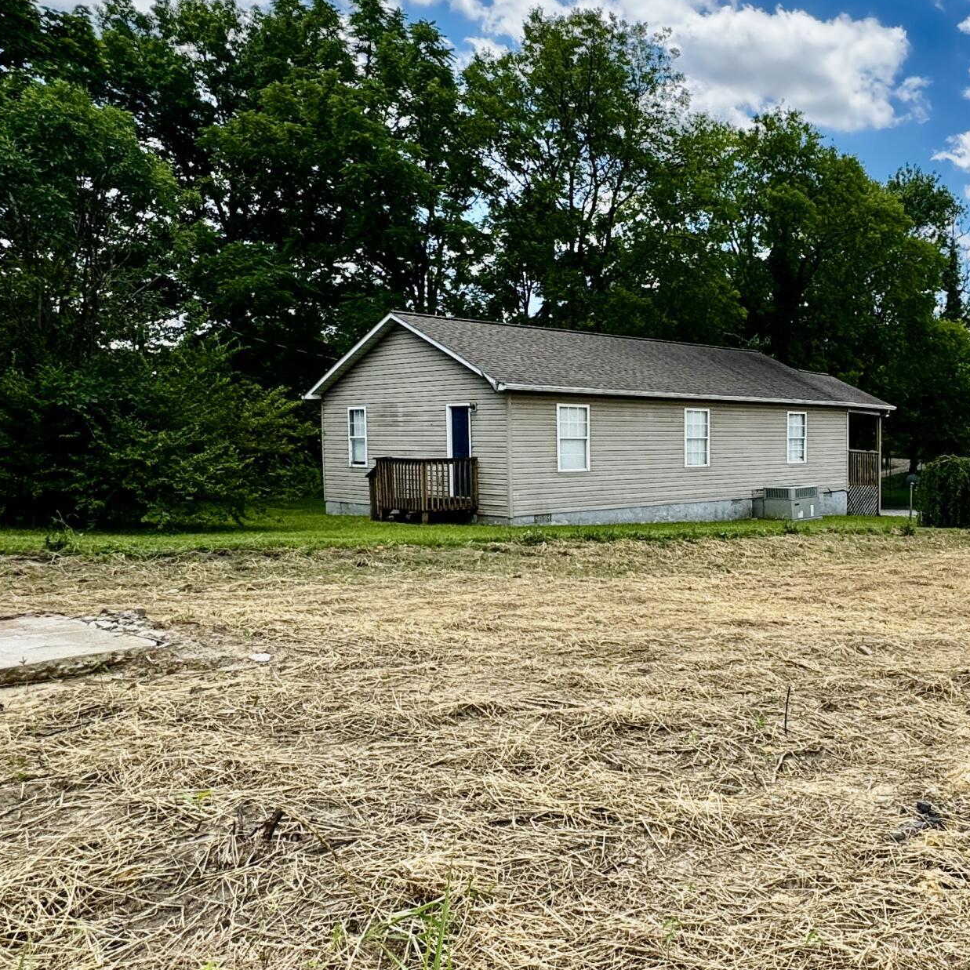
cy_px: 482
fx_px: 951
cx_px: 831
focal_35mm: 30
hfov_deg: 49.5
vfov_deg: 54.0
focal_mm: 2.22
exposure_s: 1/1034
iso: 50
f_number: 2.2
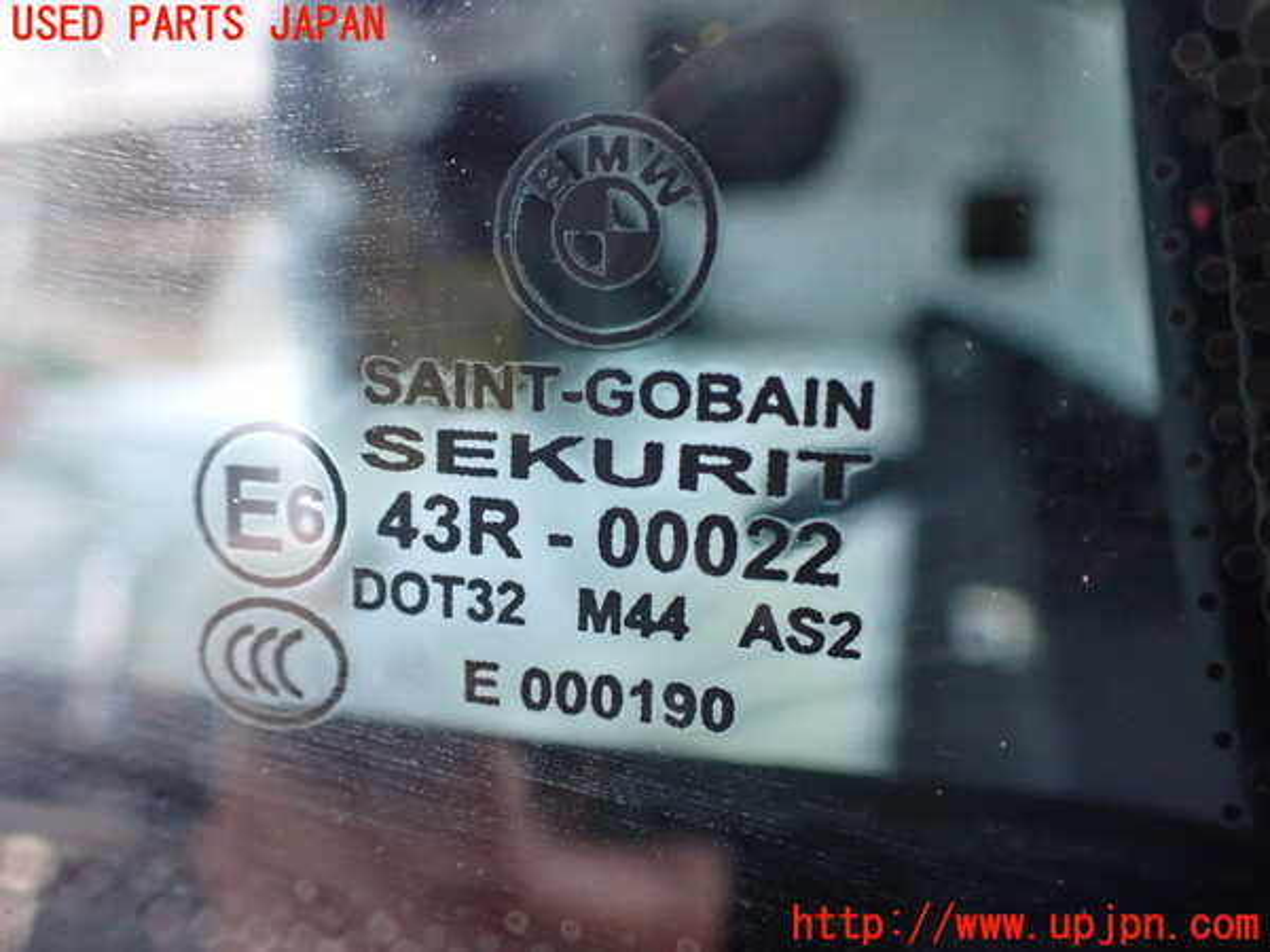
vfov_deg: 46.8
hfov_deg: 60.0
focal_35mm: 30
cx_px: 635
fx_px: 1101
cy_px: 476
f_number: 2.3
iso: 800
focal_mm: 5.4
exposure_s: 1/80
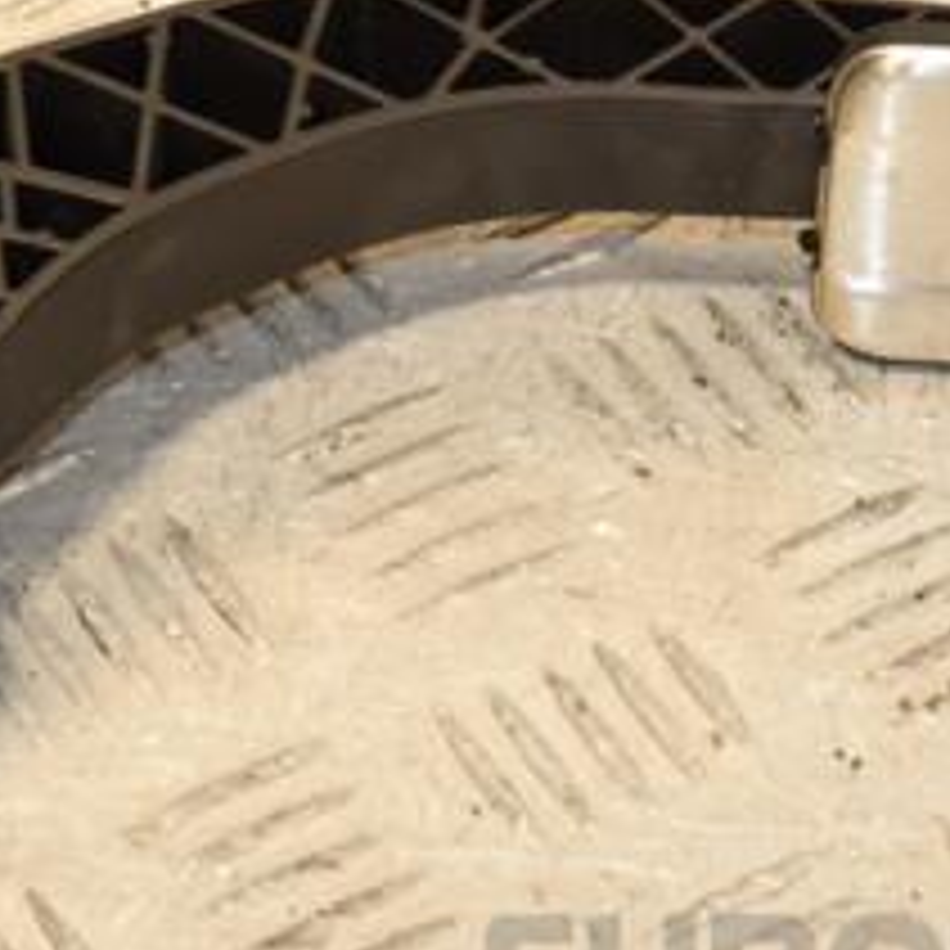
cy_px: 383
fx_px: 6520
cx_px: 401
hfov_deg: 8.3
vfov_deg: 8.3
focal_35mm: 210
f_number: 7.1
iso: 800
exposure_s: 1/200
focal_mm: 58
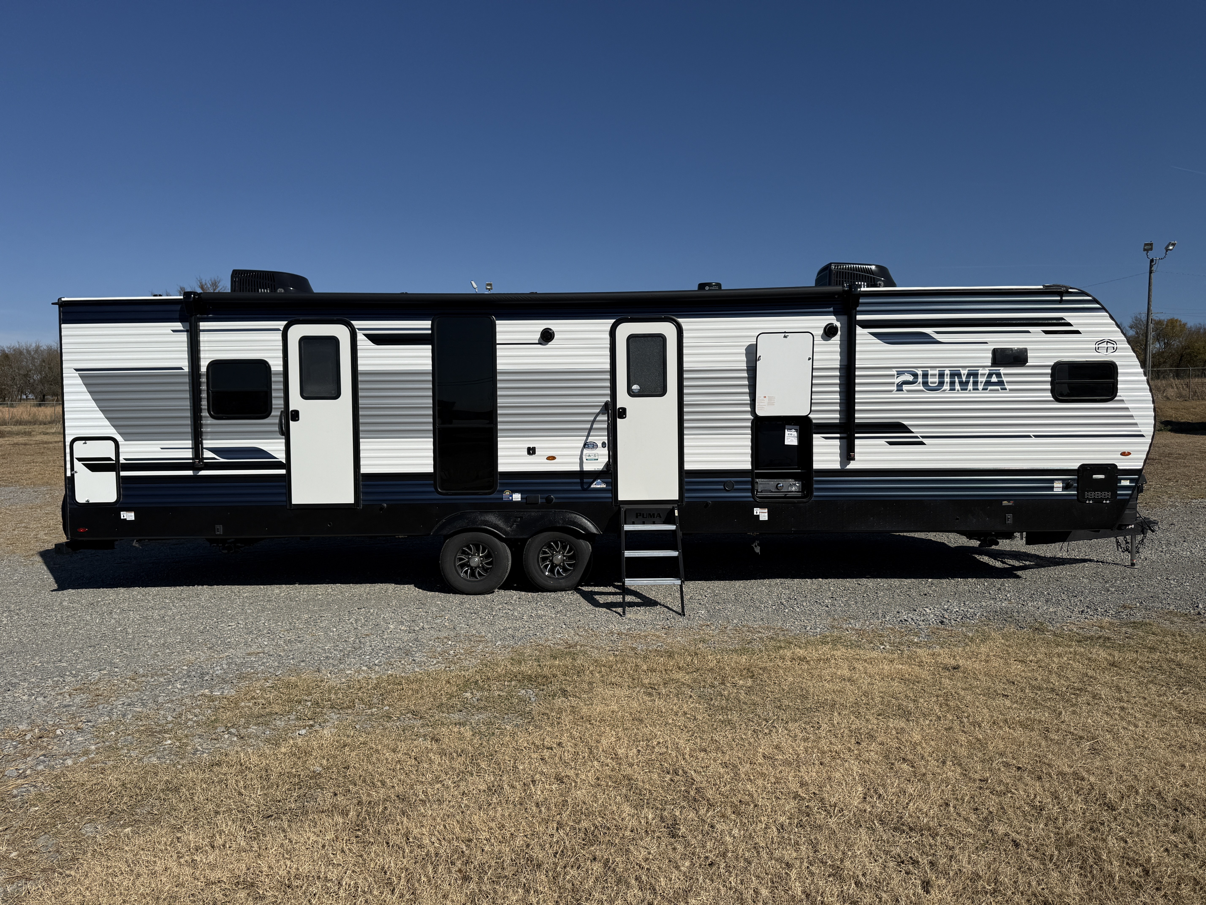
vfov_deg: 56.8
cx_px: 603
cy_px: 452
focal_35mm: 24
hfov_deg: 71.6
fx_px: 836
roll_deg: -1.4
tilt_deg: -2.0
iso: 80
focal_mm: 6.76
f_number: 1.78
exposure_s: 1/10309
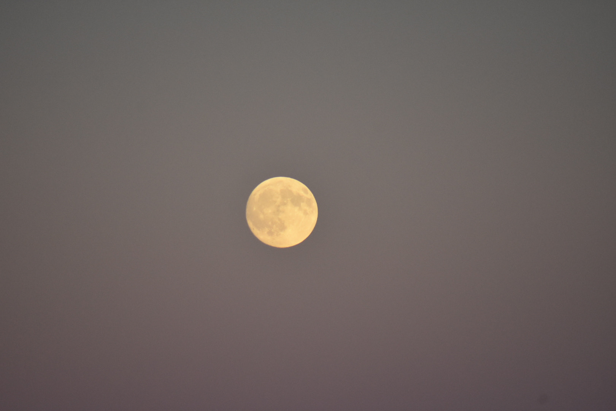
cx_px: 308
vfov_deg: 3.1
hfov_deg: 4.6
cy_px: 206
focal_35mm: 450
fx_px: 7699
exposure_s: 1/1000
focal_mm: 300
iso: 1250
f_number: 5.6
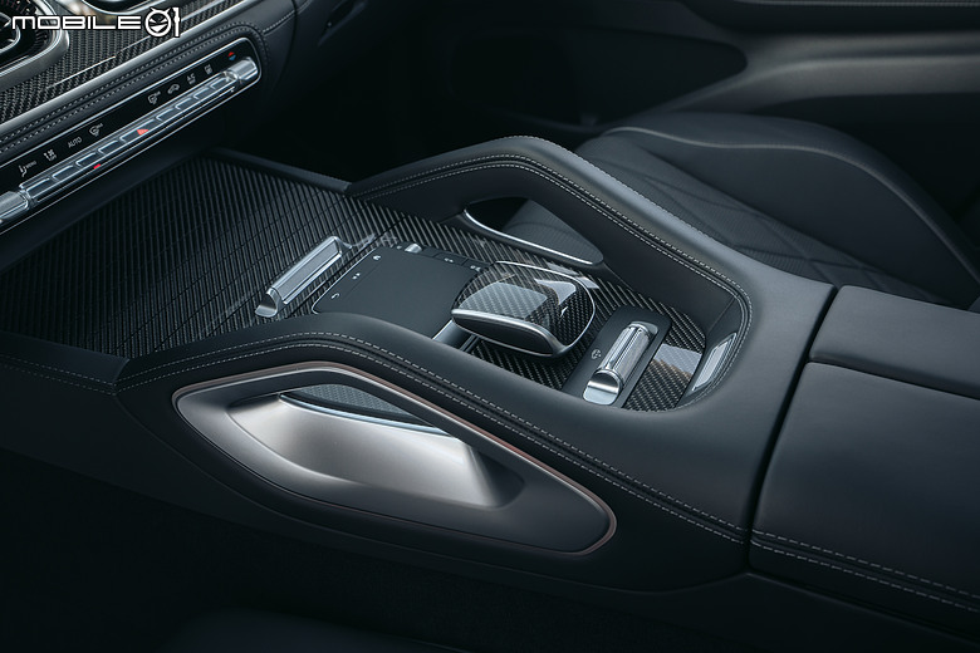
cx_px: 490
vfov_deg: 37.9
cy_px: 326
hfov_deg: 54.4
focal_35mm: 35
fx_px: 953
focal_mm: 35
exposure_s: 1/30
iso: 250
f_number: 6.3
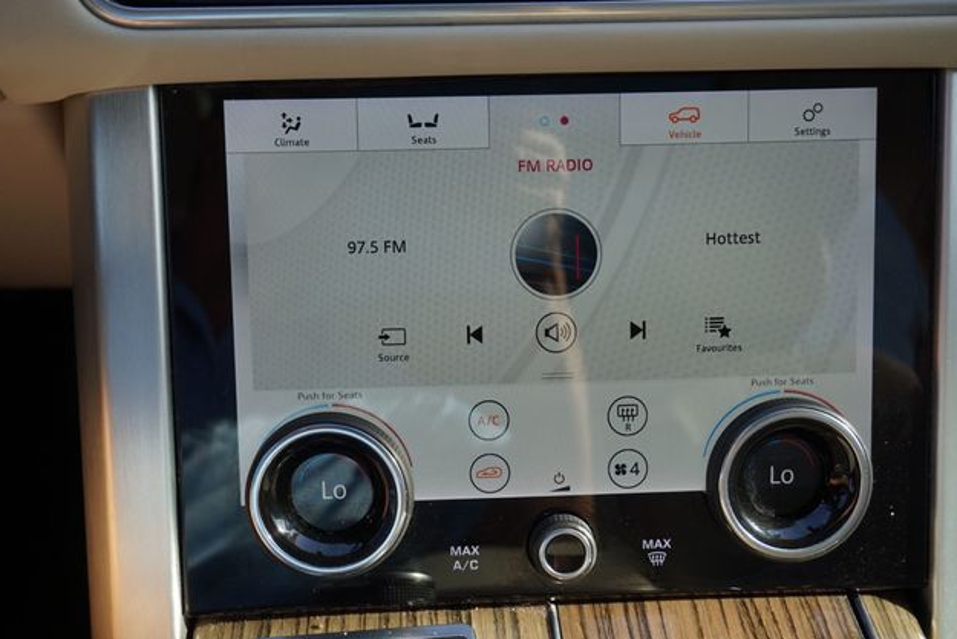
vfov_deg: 31.2
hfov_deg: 45.4
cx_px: 469
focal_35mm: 43
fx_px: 1143
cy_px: 314
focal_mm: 28
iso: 200
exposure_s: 1/160
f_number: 4.5
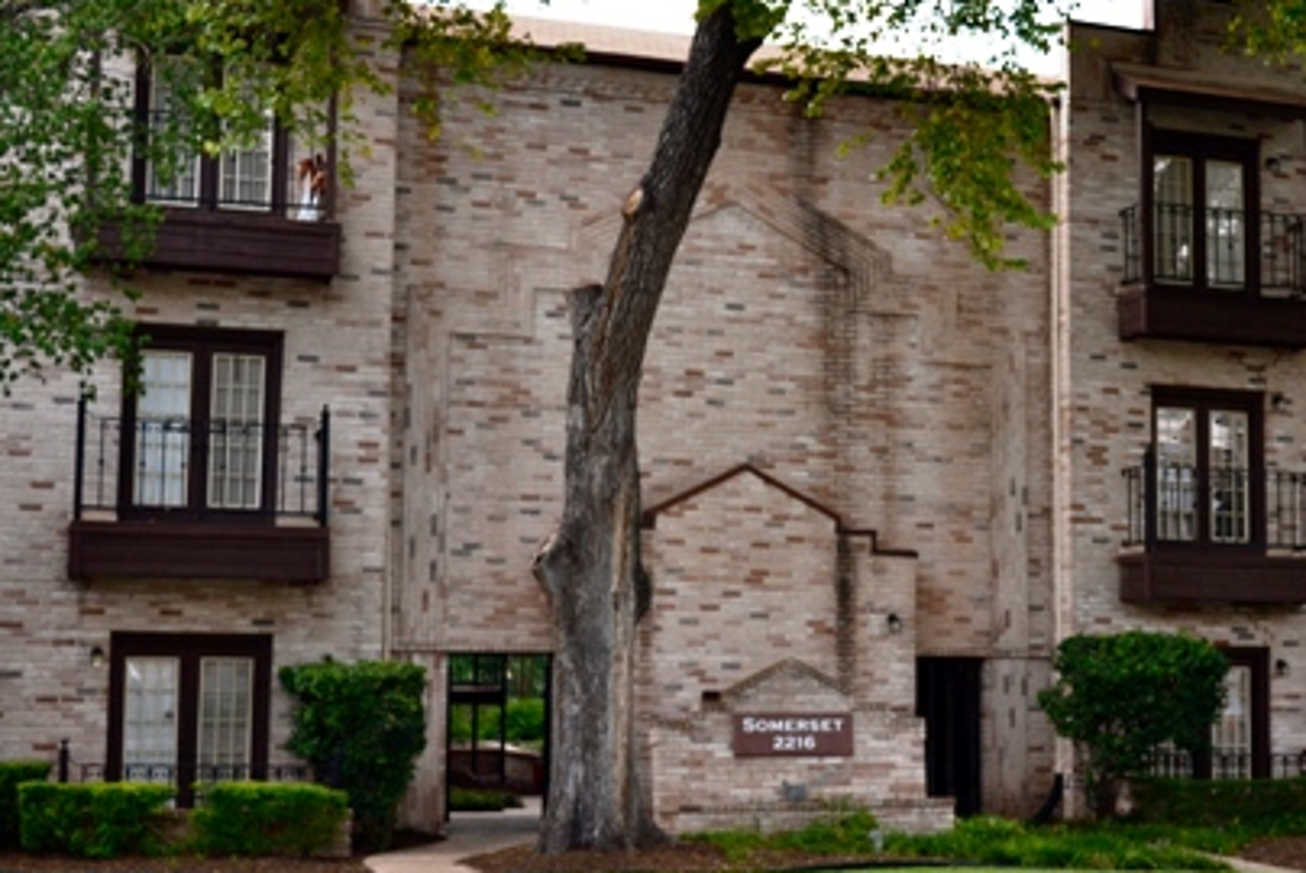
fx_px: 2069
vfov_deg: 23.8
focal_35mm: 57
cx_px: 776
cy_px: 445
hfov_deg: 34.9
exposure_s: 1/160
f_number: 4
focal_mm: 24
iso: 100
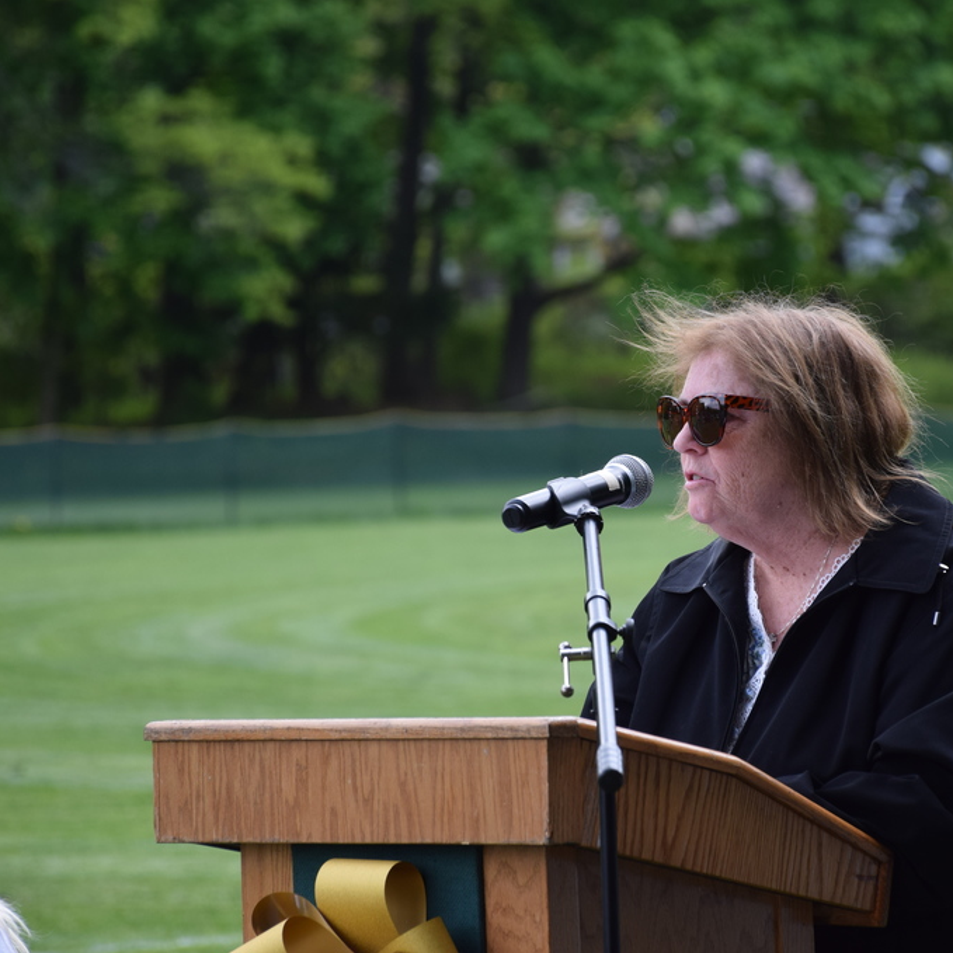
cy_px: 478
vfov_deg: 6.5
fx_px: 8379
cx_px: 570
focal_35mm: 269
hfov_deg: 6.5
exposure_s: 1/400
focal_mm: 140
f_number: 5.6
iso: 400
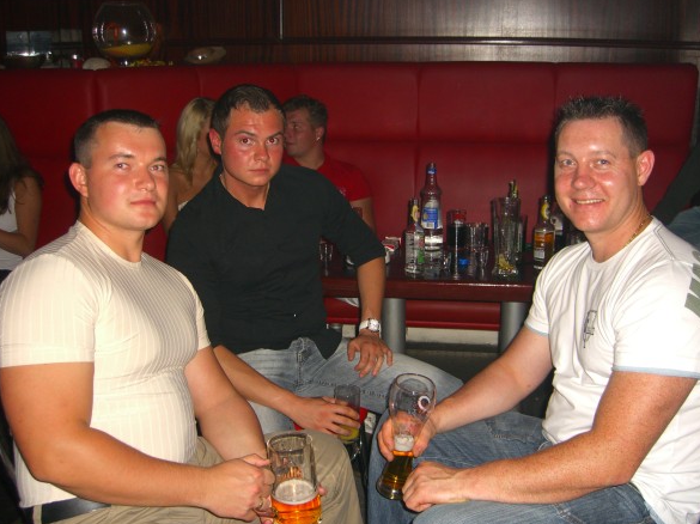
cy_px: 263
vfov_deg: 36.8
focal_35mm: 39
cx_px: 355
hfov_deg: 47.9
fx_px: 788
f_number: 2.8
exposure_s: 1/60
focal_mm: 7.9
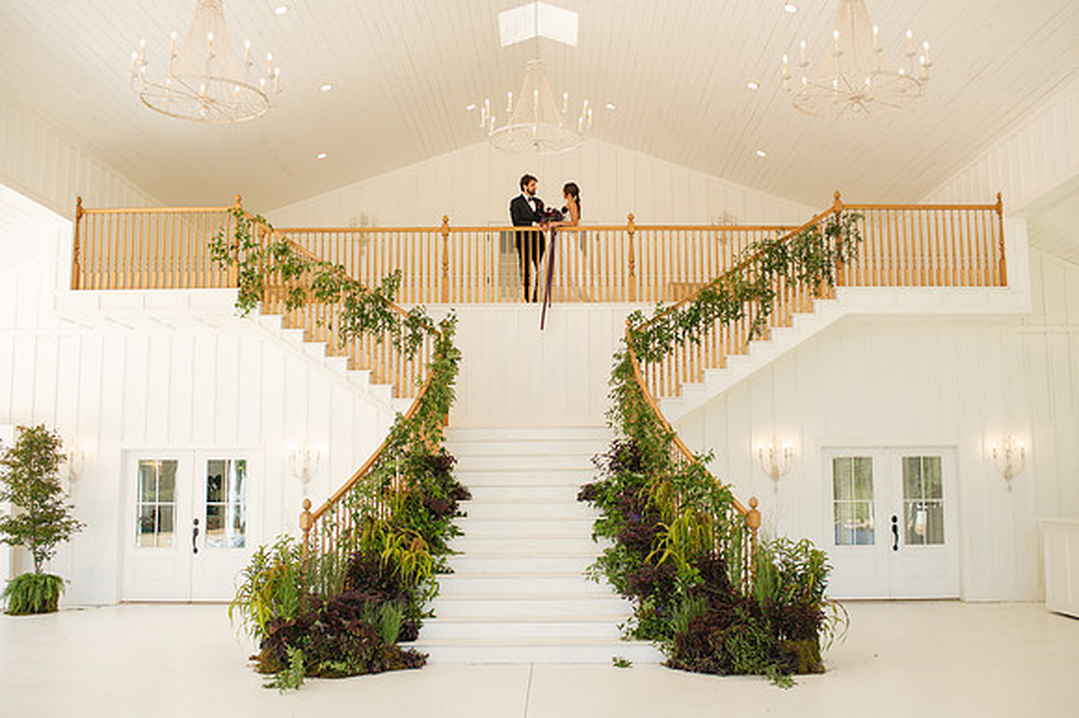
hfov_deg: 52.2
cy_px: 359
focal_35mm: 37
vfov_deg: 36.1
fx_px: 1101
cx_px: 551
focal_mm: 35
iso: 100
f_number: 3.2
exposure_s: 1/320
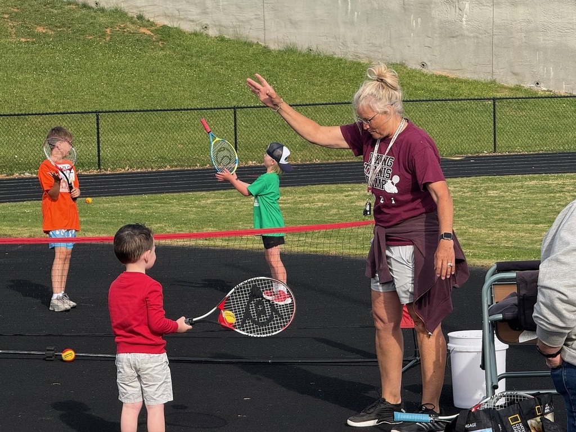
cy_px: 216
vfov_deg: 12.3
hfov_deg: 16.4
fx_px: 1997
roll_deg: +1.4
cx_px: 288
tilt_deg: -2.4
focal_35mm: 120
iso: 50
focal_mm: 15.66
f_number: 2.8
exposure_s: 1/714
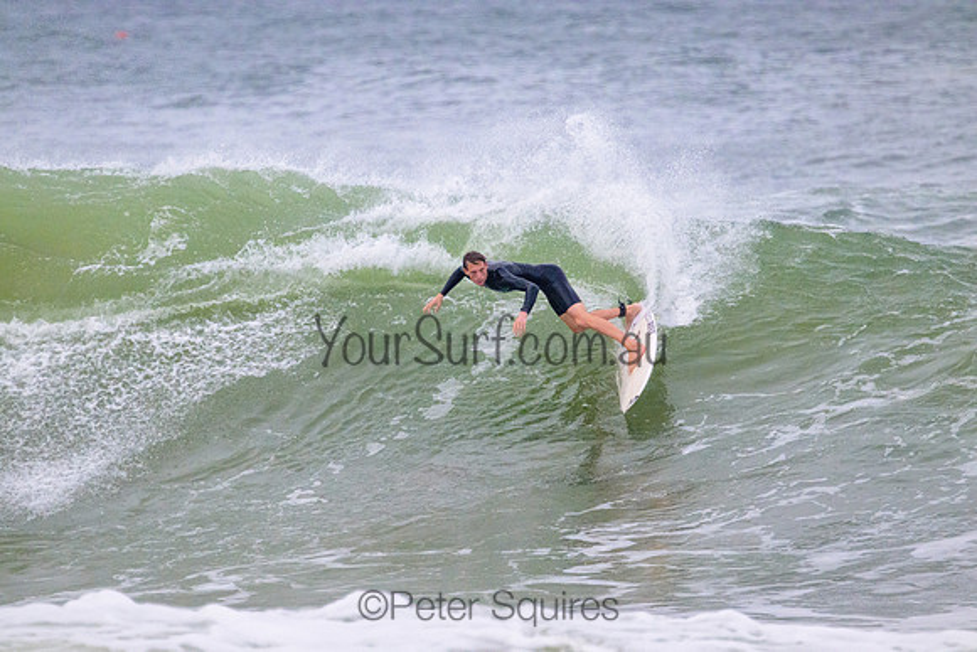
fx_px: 21715
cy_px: 326
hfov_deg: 2.6
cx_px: 488
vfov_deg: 1.7
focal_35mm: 800
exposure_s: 1/3200
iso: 4500
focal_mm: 800
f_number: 11
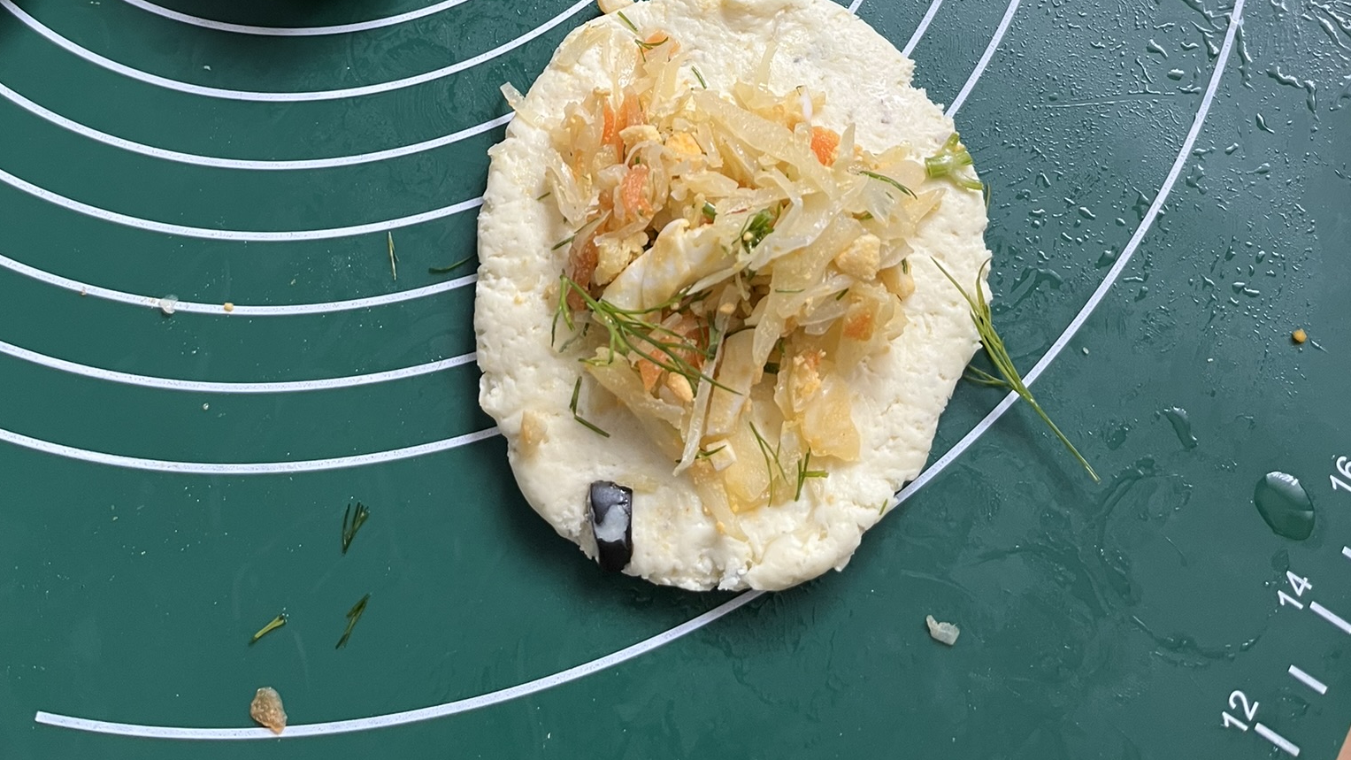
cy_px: -79
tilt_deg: -66.1
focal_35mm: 38
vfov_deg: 28.3
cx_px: 673
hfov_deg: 52.8
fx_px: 1361
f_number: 1.6
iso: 125
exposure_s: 1/65
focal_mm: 5.1
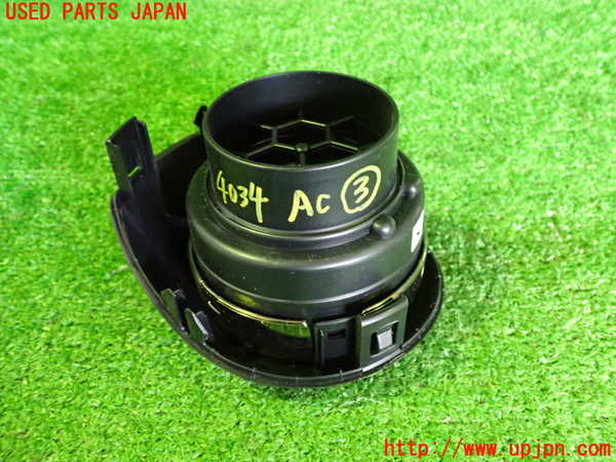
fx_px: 534
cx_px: 308
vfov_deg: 46.8
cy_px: 231
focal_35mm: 30
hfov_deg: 60.0
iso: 800
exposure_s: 1/20
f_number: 2.3
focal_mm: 5.4
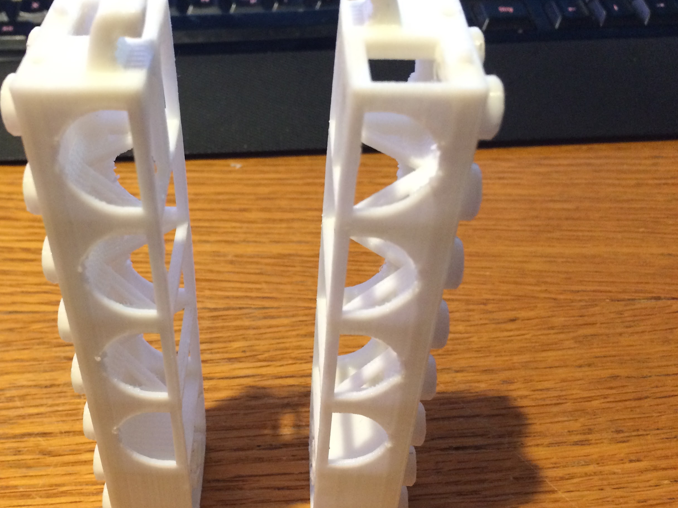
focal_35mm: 39
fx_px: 764
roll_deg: -0.5
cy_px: 259
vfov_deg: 36.8
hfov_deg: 47.1
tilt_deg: -44.7
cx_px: 227
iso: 250
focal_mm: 4.15
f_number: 2.2
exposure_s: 1/33
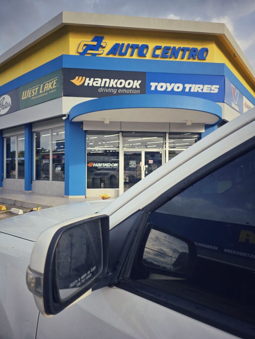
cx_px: 128
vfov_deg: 73.9
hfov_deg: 58.9
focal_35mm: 23
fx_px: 226
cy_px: 170
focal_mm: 6.3
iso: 12
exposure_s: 1/206
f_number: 1.7
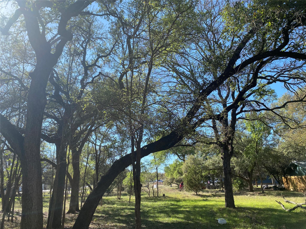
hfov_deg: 67.3
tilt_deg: +18.0
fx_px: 230
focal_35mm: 26
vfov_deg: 53.1
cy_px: 114
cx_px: 153
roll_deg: +1.1
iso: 32
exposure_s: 1/1170
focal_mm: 4.25
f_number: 1.8
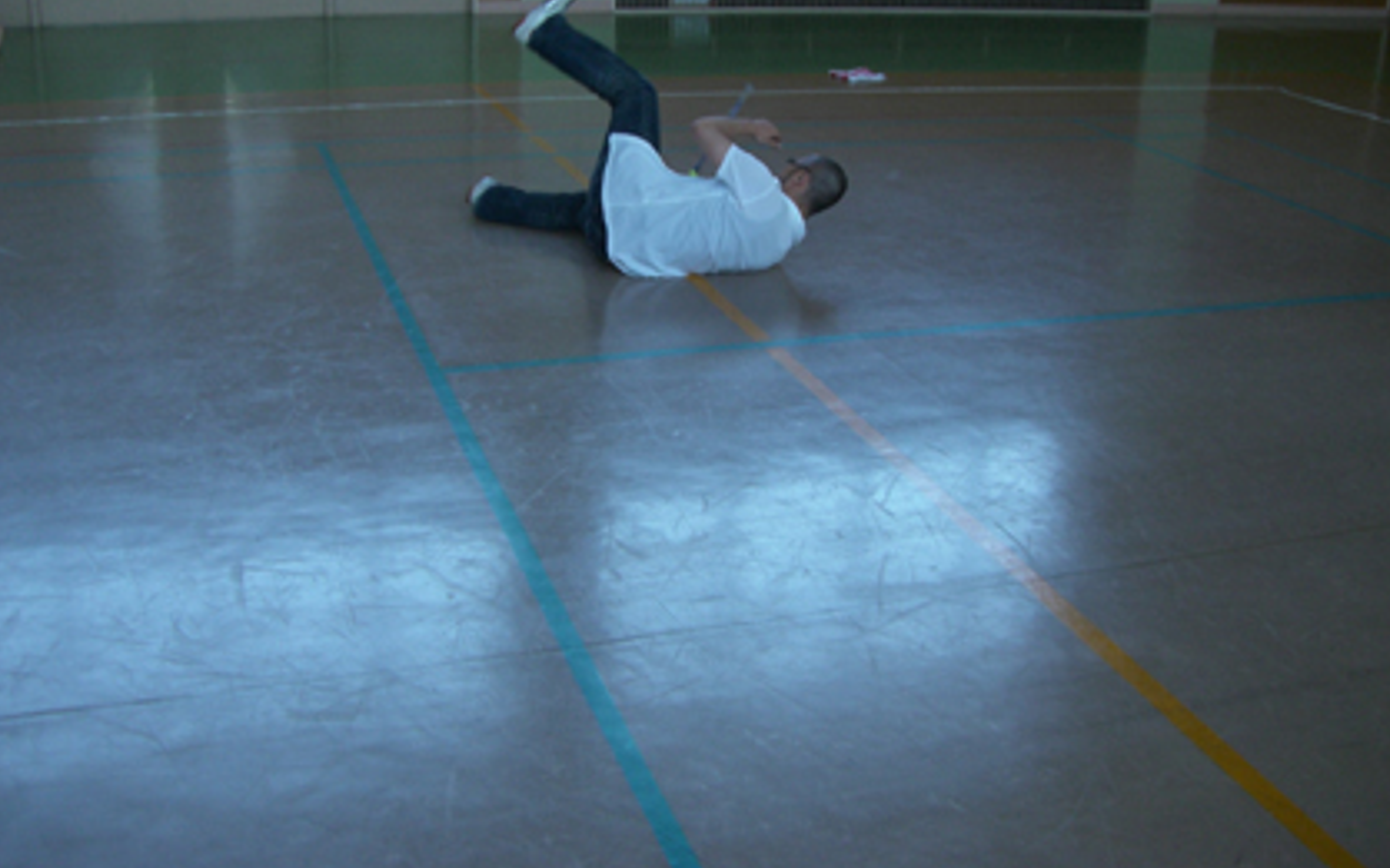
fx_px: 1553
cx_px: 690
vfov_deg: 31.2
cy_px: 354
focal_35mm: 41
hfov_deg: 48.2
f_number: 2.7
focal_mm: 6.2
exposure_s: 1/125
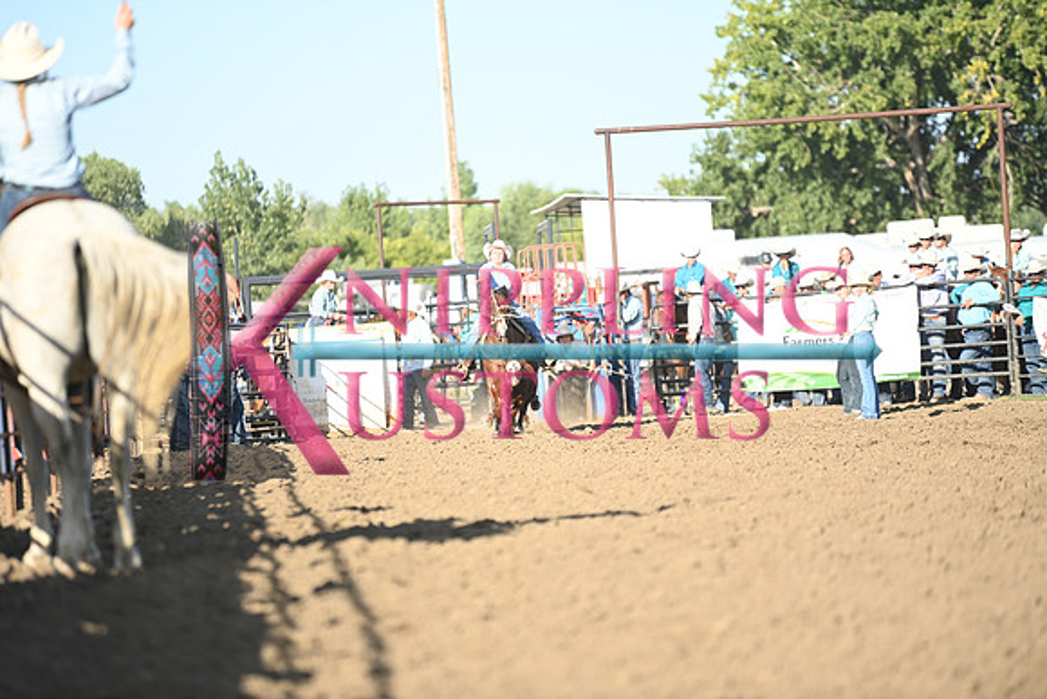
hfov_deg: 10.3
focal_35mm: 200
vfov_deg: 6.9
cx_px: 524
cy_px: 350
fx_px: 5818
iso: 100
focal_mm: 200
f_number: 2.8
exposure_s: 1/500
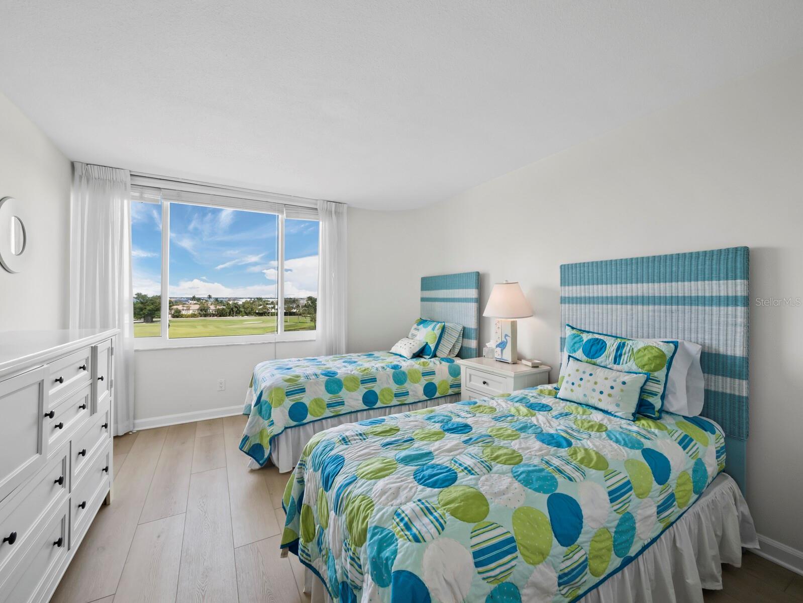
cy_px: 302
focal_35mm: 14
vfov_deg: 85.7
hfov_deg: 102.0
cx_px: 402
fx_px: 325
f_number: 10
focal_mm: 7
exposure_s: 1/10
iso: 400
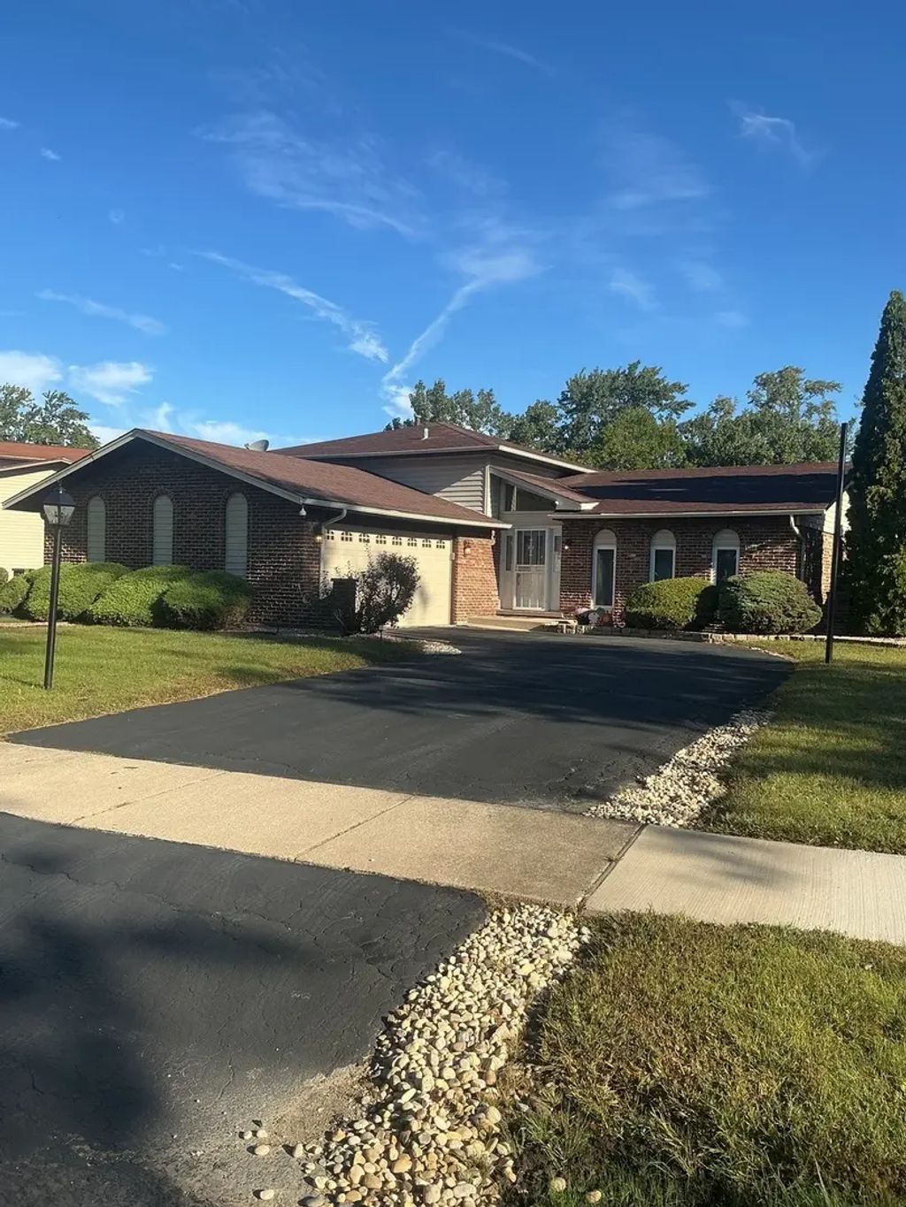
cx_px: 453
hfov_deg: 48.2
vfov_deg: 61.7
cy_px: 604
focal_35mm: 29
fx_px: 1012
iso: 25
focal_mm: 3
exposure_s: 1/1490
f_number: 1.8
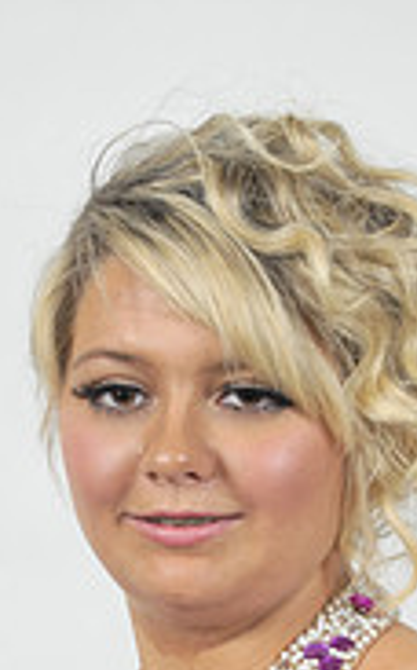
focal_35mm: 275
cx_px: 227
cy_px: 890
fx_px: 5012
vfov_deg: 7.5
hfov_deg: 4.8
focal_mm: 85
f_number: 7.1
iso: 1000
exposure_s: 1/160
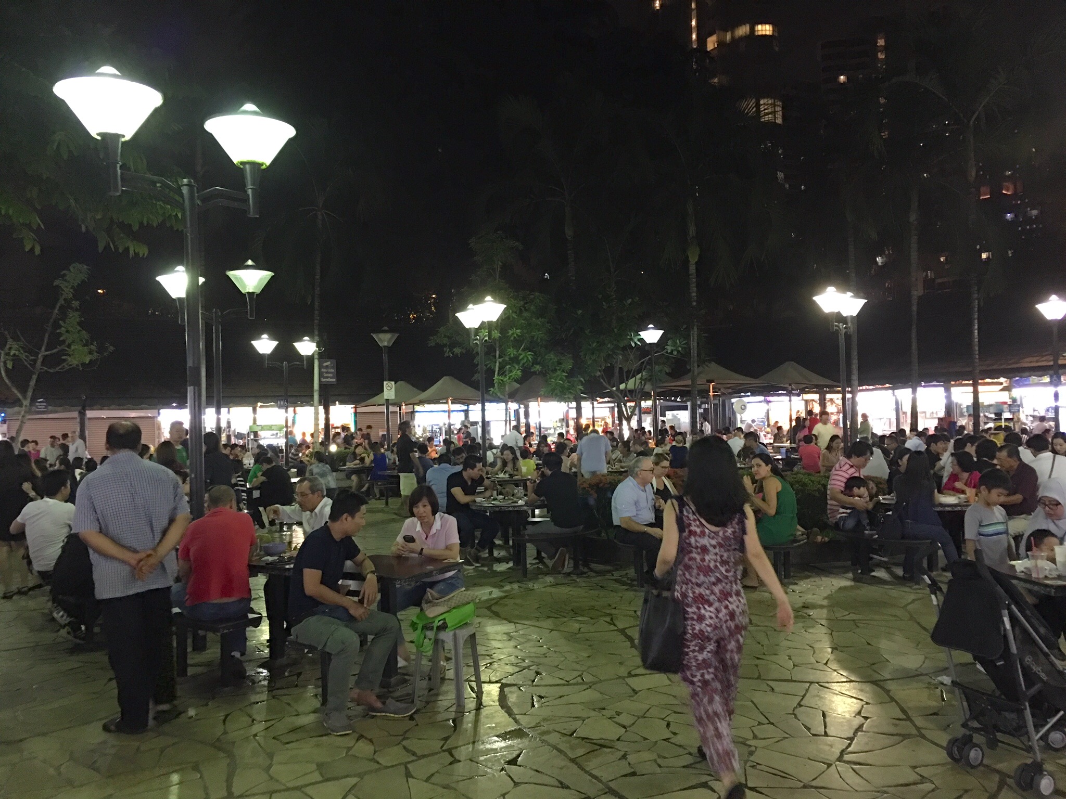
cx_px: 533
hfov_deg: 61.7
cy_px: 400
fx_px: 893
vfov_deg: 48.2
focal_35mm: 29
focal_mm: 4.15
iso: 125
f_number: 2.2
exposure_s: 1/8
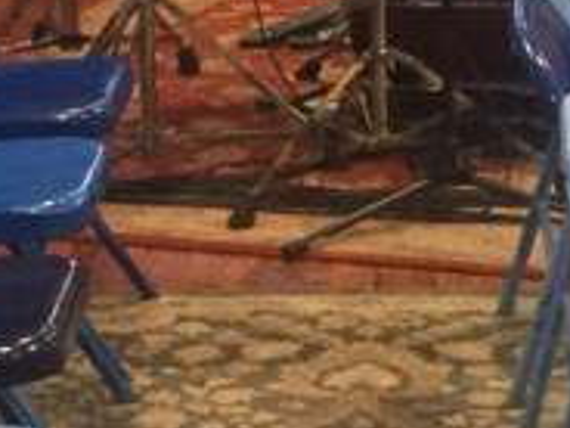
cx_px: 307
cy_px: 127
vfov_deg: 8.1
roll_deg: +1.0
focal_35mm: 184
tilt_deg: -14.8
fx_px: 3030
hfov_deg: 10.7
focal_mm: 4.15
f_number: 2.2
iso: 160
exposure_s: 1/30
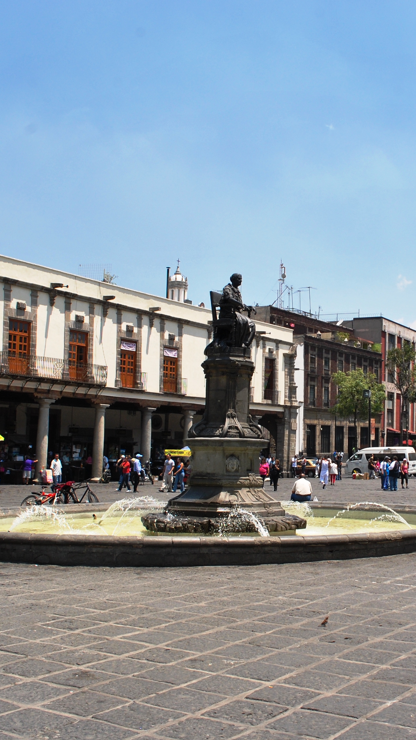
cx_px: 306
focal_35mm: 43
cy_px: 365
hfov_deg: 27.4
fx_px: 843
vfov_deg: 47.4
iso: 140
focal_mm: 18
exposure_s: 1/250
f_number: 10
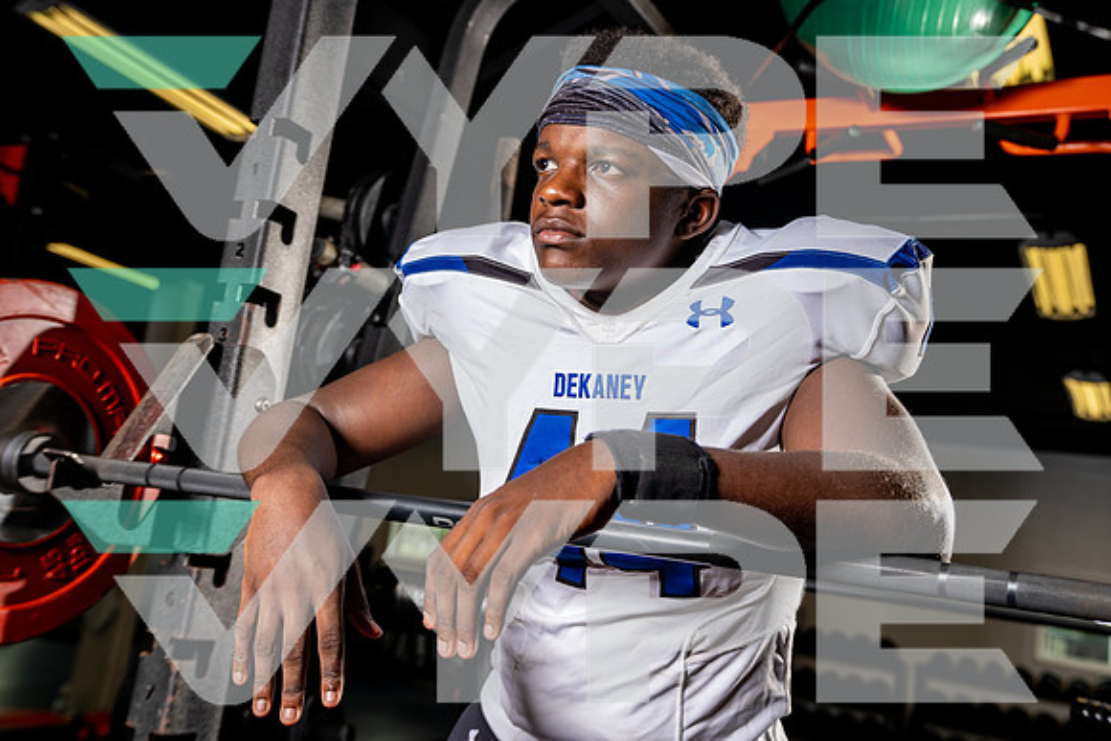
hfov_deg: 51.9
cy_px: 370
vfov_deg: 36.0
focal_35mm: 37
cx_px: 556
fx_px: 1142
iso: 100
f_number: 4.5
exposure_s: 1/250
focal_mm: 37
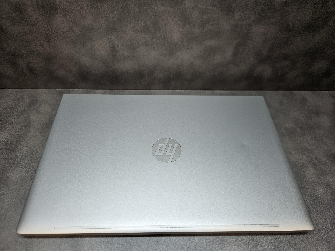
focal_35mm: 23
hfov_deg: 73.9
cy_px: 126
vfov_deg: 58.9
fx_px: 223
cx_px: 168
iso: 40
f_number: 1.8
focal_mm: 5.4
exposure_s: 1/100
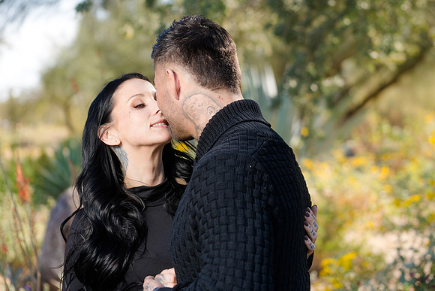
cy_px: 146
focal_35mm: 103
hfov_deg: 19.8
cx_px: 218
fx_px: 1245
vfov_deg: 13.3
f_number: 4.5
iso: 100
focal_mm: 103
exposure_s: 1/250
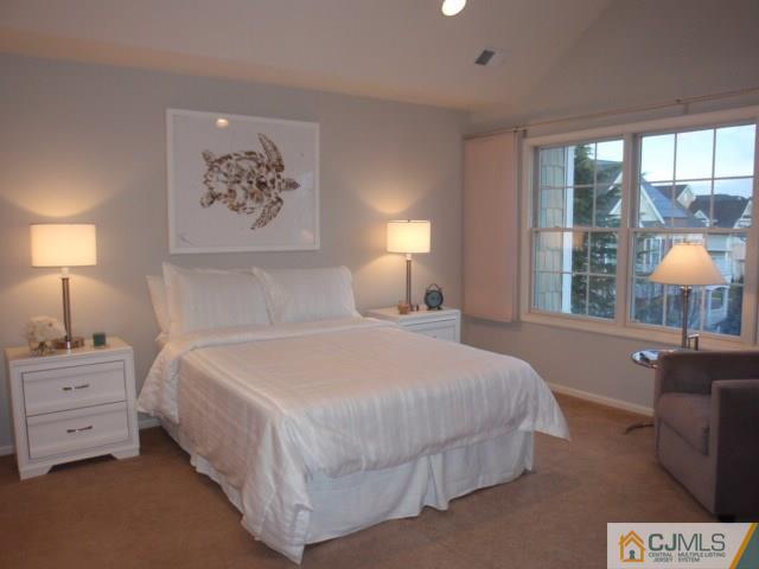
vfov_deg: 49.7
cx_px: 380
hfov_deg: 63.4
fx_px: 614
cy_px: 284
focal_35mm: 28
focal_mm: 5
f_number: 3.2
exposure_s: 1/30
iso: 100
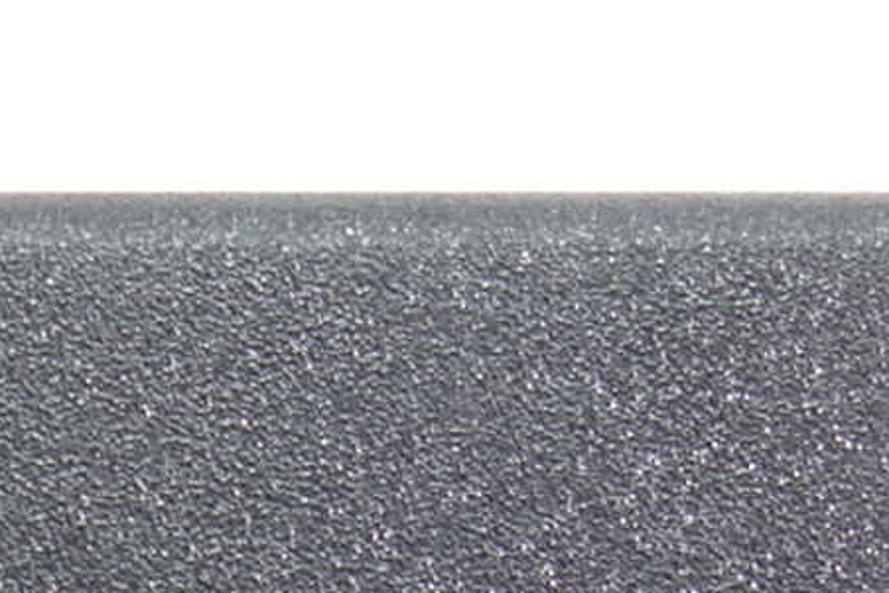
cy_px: 1516
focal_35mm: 159
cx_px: -686
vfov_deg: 7.9
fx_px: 3927
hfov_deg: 11.9
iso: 320
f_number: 4
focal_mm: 10.4
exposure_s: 1/13
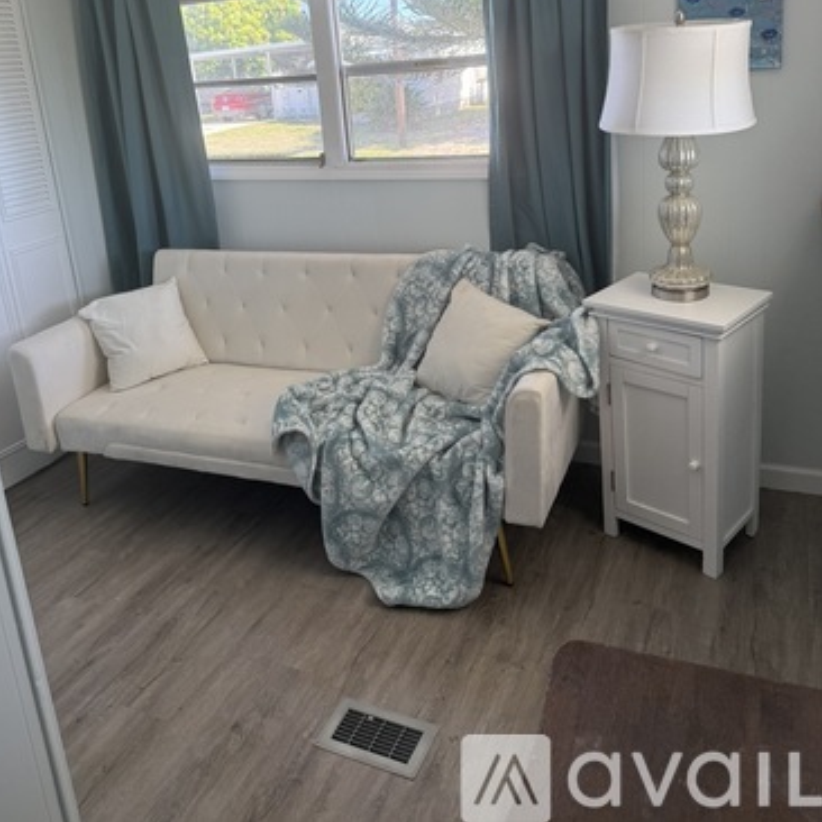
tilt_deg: -14.0
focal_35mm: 29
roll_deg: +5.0
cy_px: 263
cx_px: 403
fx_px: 779
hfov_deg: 55.6
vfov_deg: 54.3
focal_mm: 6.76
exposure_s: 1/243
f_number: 1.78
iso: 125
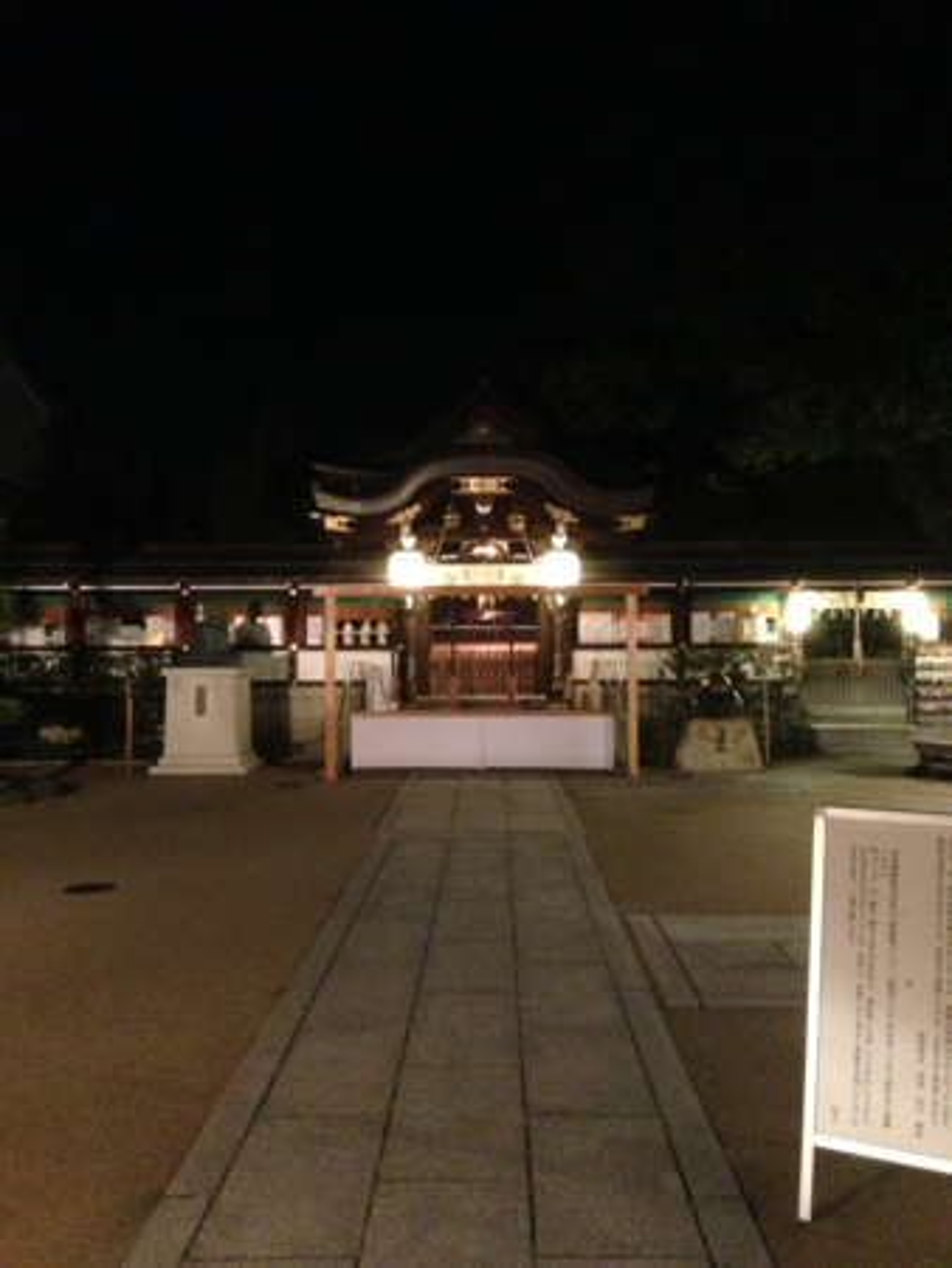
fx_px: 1209
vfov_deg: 55.3
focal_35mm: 33
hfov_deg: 43.0
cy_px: 634
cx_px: 476
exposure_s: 1/15
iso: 800
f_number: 2.4
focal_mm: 4.13
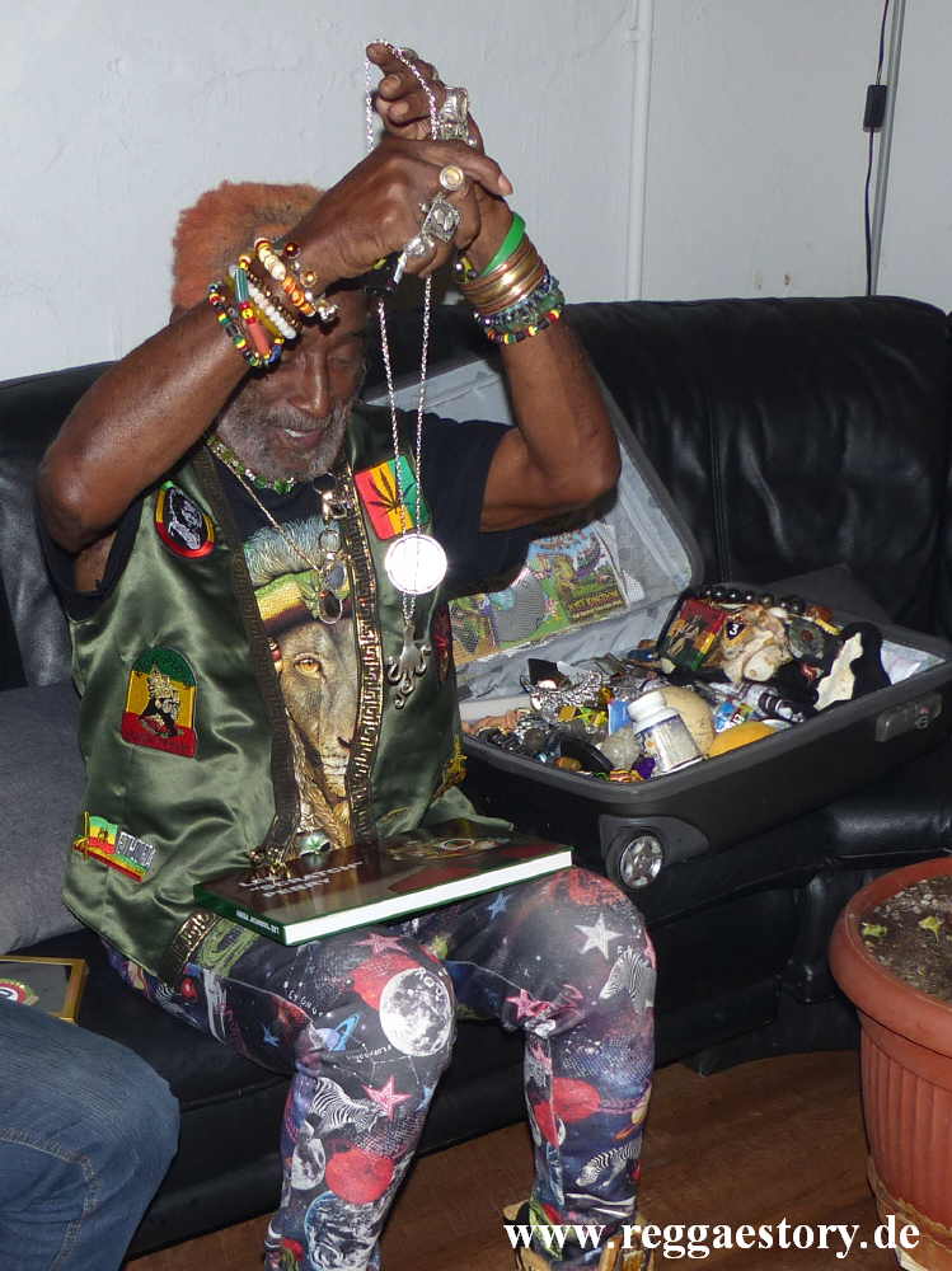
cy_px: 636
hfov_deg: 54.8
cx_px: 476
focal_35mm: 25
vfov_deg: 69.4
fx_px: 918
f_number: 2.8
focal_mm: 4.5
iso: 100
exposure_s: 1/160
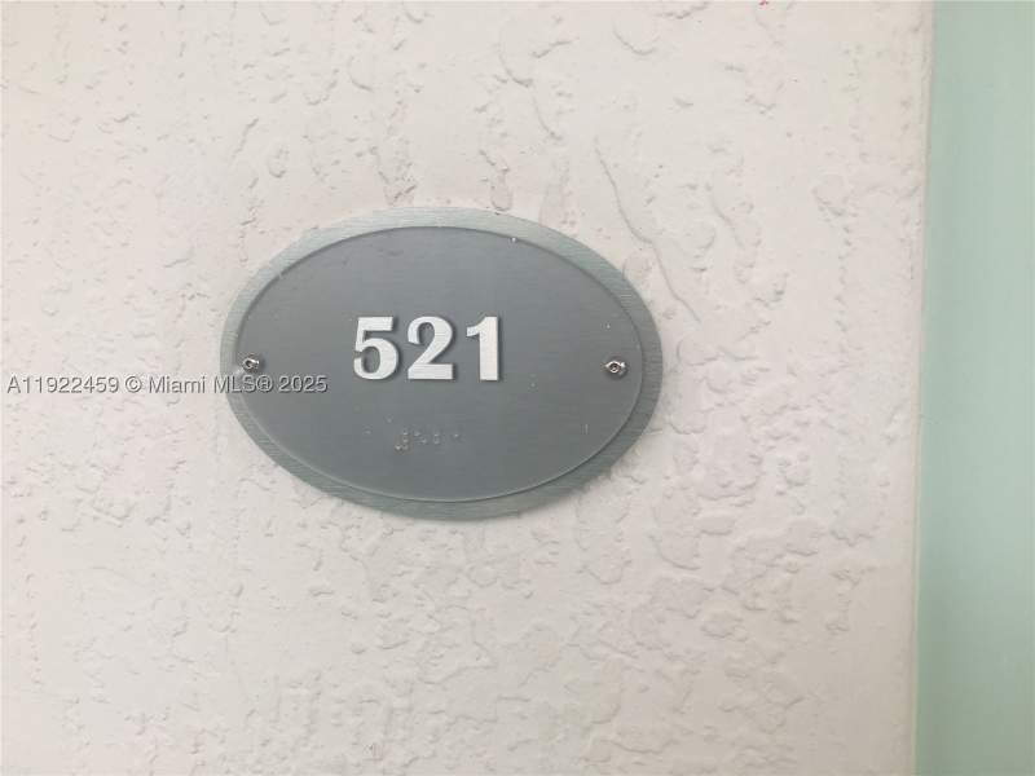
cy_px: 388
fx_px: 867
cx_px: 518
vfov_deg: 48.2
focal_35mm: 29
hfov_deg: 61.7
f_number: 2.2
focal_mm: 4.15
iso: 25
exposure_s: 1/314
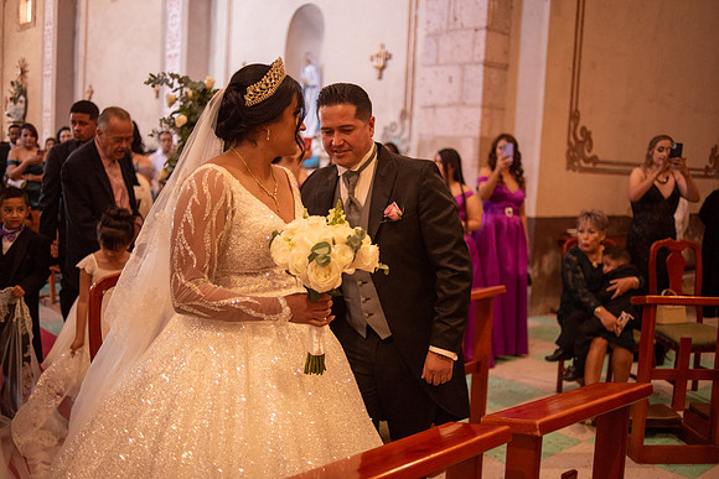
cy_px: 240
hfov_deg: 54.4
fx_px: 699
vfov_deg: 37.9
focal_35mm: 35
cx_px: 360
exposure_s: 1/320
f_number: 2
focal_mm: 35
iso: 1600
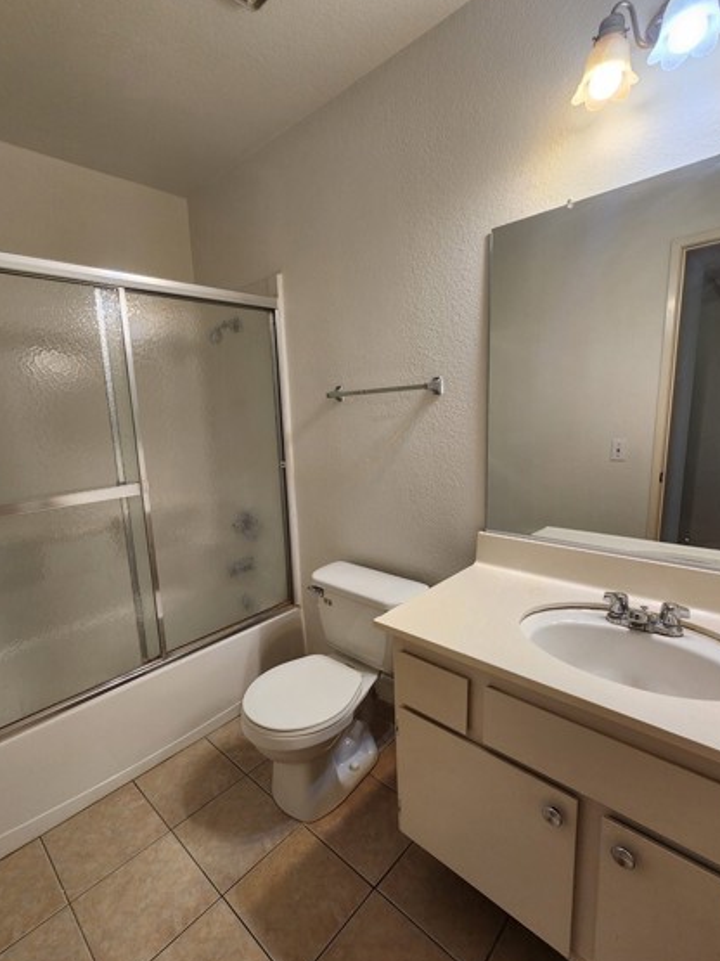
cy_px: 487
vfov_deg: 98.2
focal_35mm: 15
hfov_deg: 81.5
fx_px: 416
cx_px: 327
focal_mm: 2.2
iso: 100
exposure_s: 1/60
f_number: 2.2
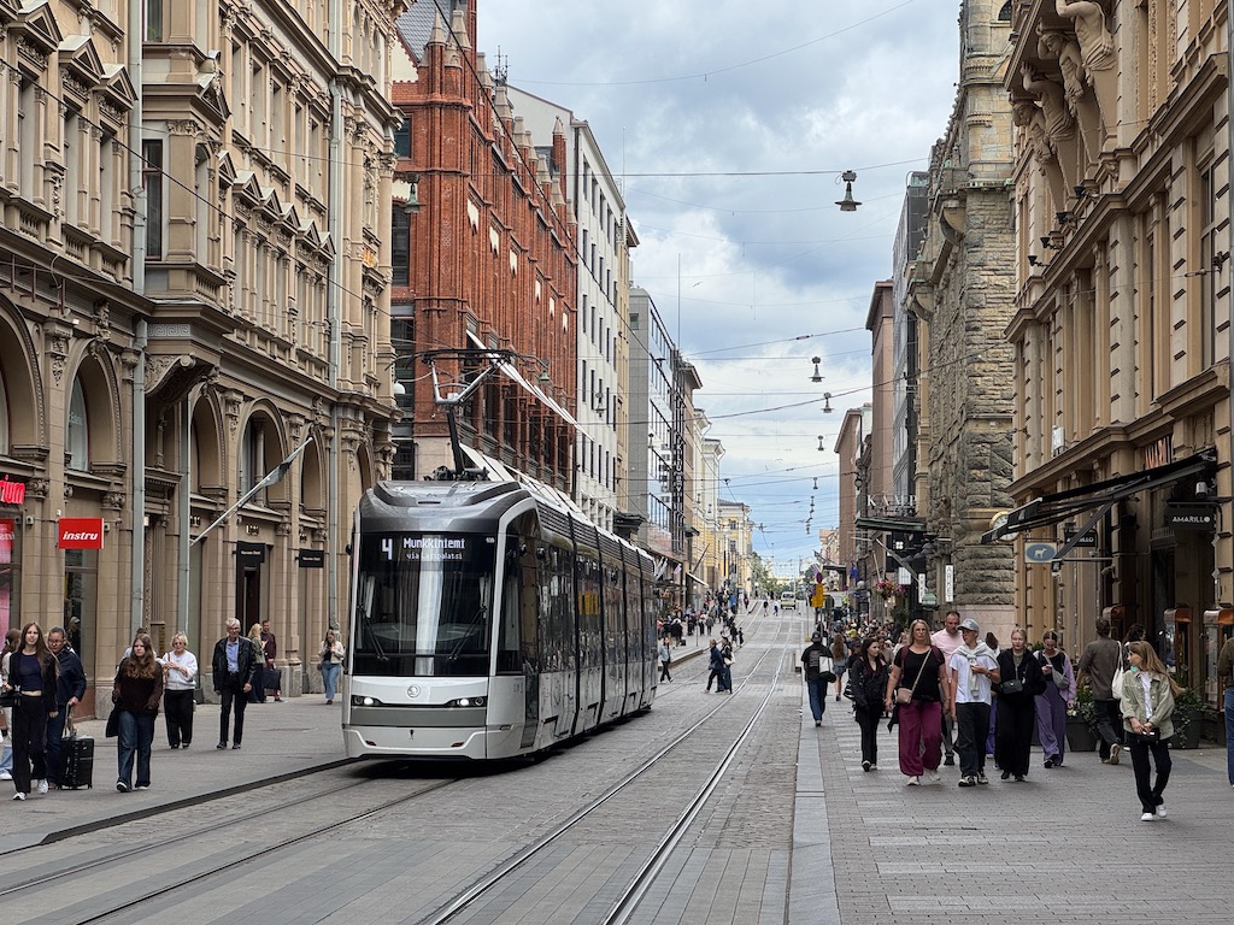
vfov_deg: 19.1
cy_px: 462
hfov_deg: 25.3
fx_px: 2745
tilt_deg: +4.7
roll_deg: -1.2
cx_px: 617
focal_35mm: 77
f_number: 2.8
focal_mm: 9
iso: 25
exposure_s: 1/405
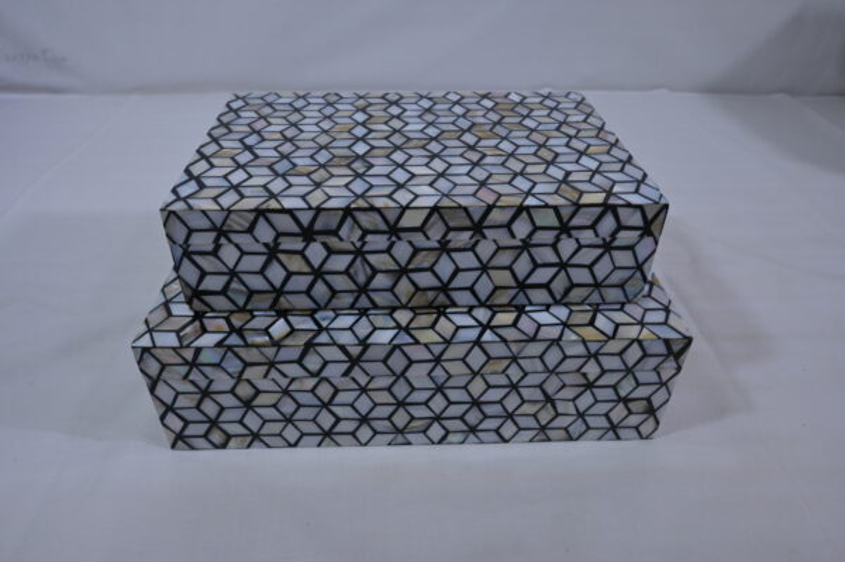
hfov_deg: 70.5
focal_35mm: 26
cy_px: 281
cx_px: 422
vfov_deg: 50.3
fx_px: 598
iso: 500
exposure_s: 1/125
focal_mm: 25.5
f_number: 9
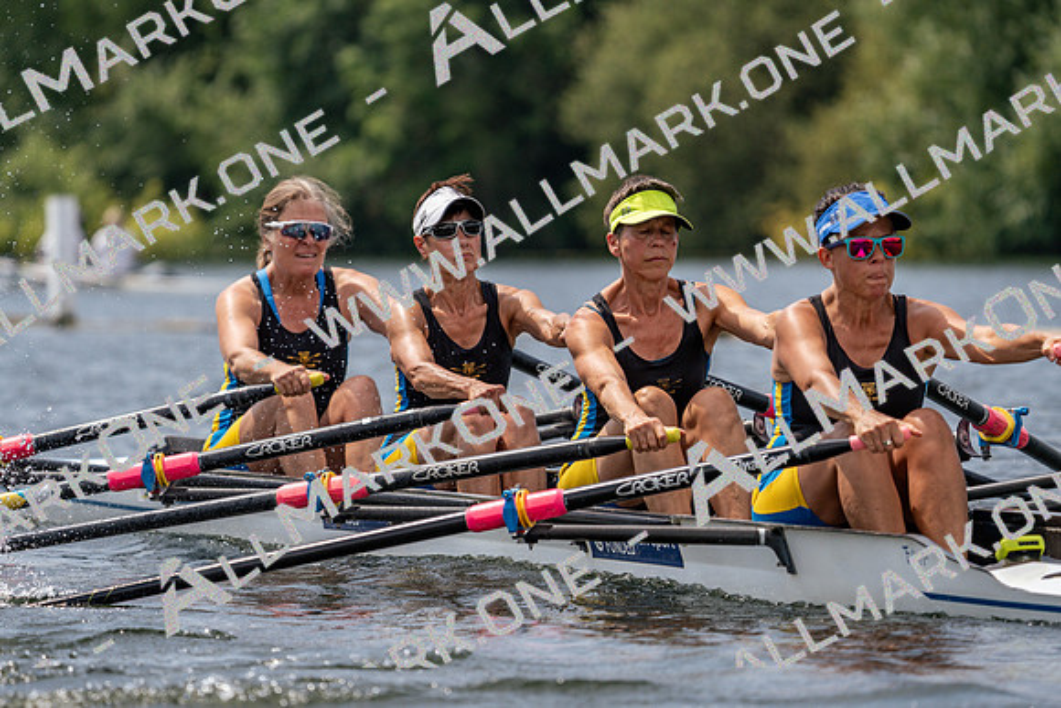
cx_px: 530
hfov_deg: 6.1
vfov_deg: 4.1
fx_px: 9963
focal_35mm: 338
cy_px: 354
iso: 250
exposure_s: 1/1600
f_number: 6.3
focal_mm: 338
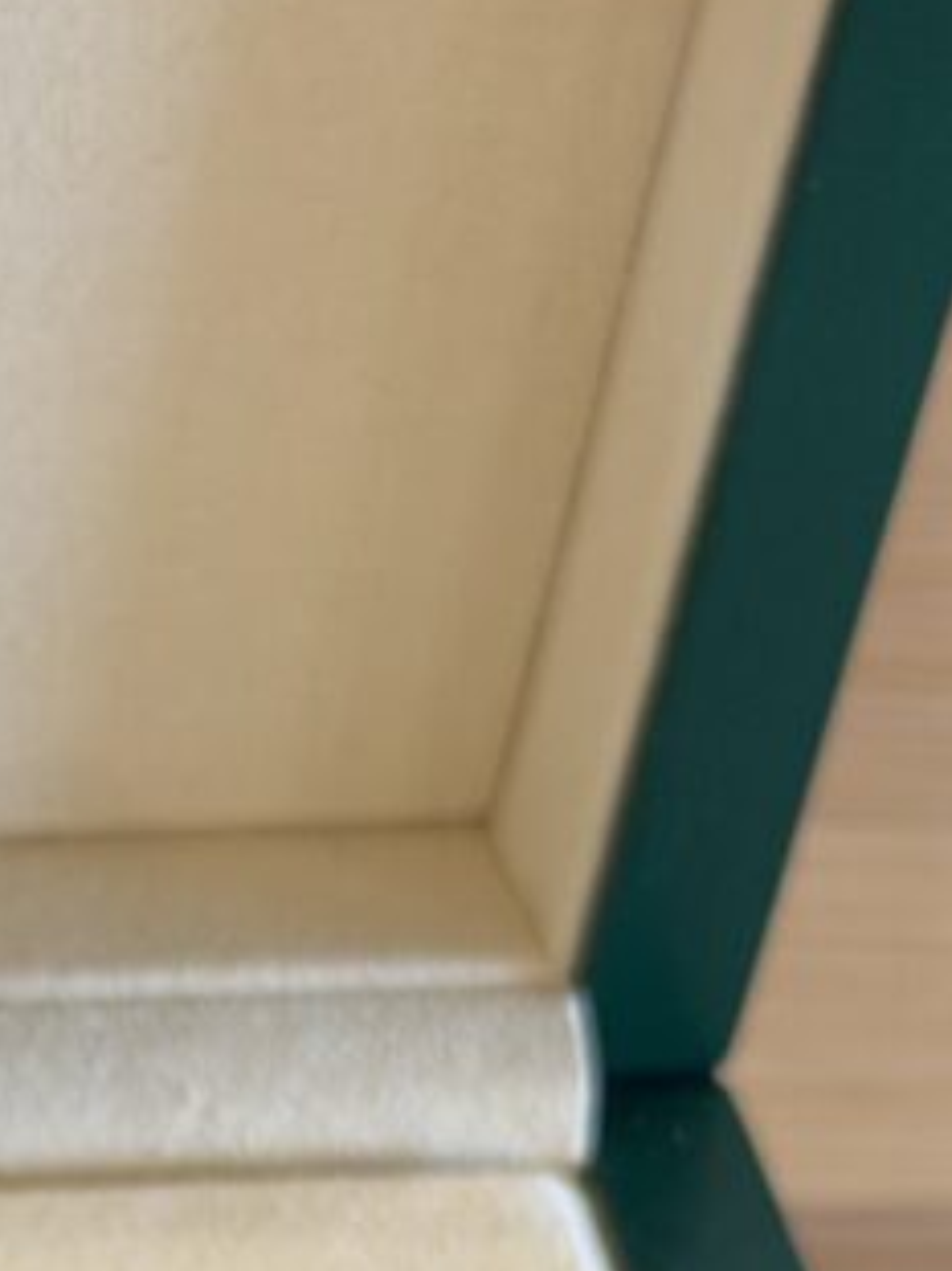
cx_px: -221
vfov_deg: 12.3
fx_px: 5798
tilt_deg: -45.4
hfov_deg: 9.3
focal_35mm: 158
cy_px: 1451
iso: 160
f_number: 1.78
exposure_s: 1/60
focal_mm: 6.76
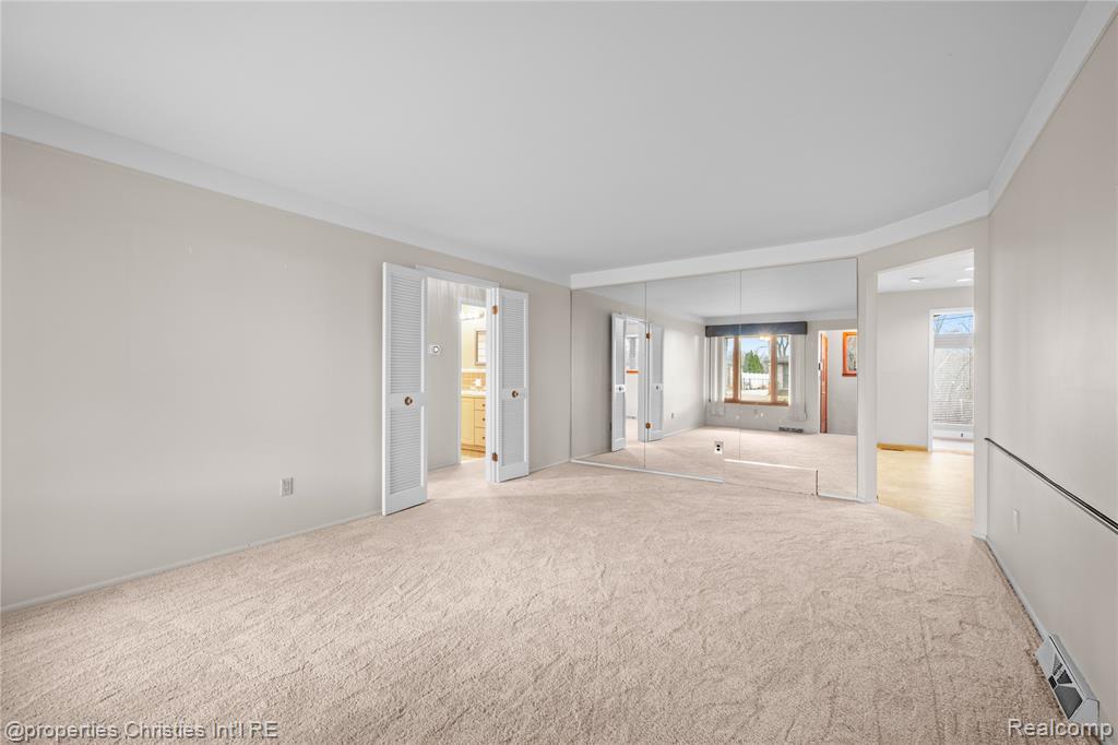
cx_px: 559
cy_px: 372
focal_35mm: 15
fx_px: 466
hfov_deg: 100.4
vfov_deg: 77.3
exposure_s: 2
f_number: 5.6
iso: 640
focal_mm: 10
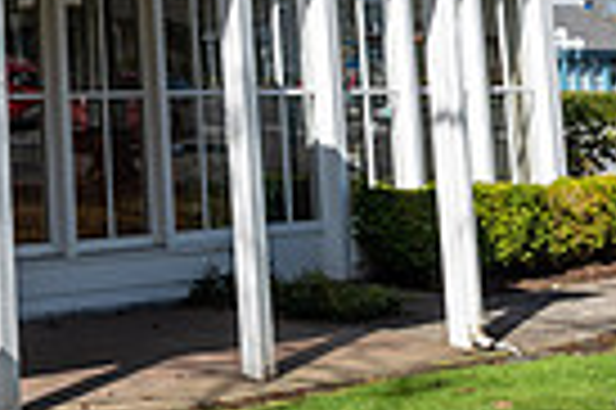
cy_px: -348
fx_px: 2000
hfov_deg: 15.2
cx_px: -492
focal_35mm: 117
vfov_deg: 10.9
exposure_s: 1/400
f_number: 7.1
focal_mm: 26
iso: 100
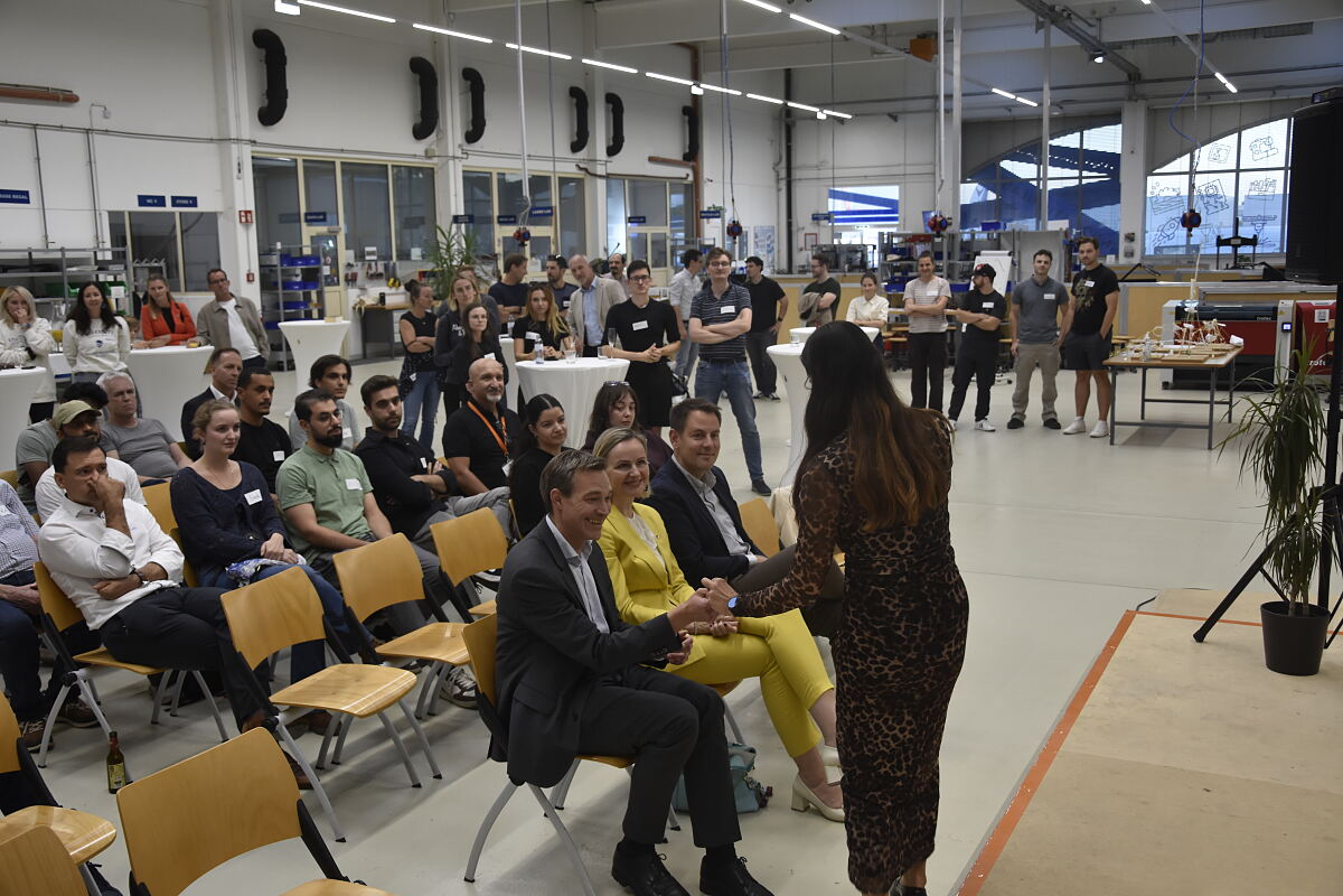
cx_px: 672
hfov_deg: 53.1
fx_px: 1343
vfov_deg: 36.9
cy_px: 448
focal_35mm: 36
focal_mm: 24
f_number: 5
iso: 800
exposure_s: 1/100
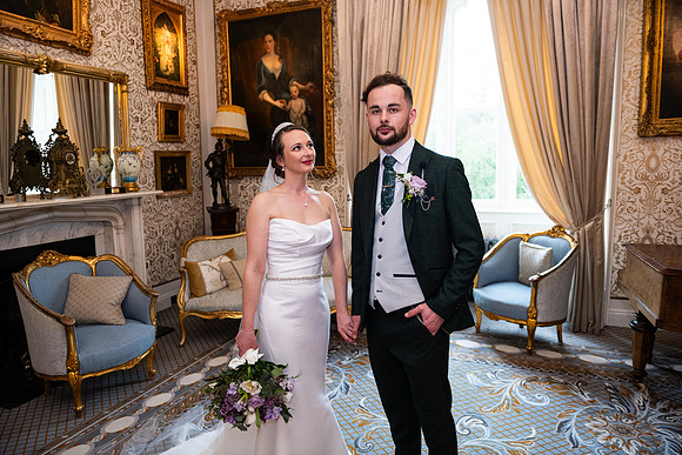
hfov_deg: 73.7
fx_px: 455
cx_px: 341
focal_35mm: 24
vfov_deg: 53.2
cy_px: 228
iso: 800
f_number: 3.5
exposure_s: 1/160
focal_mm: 24
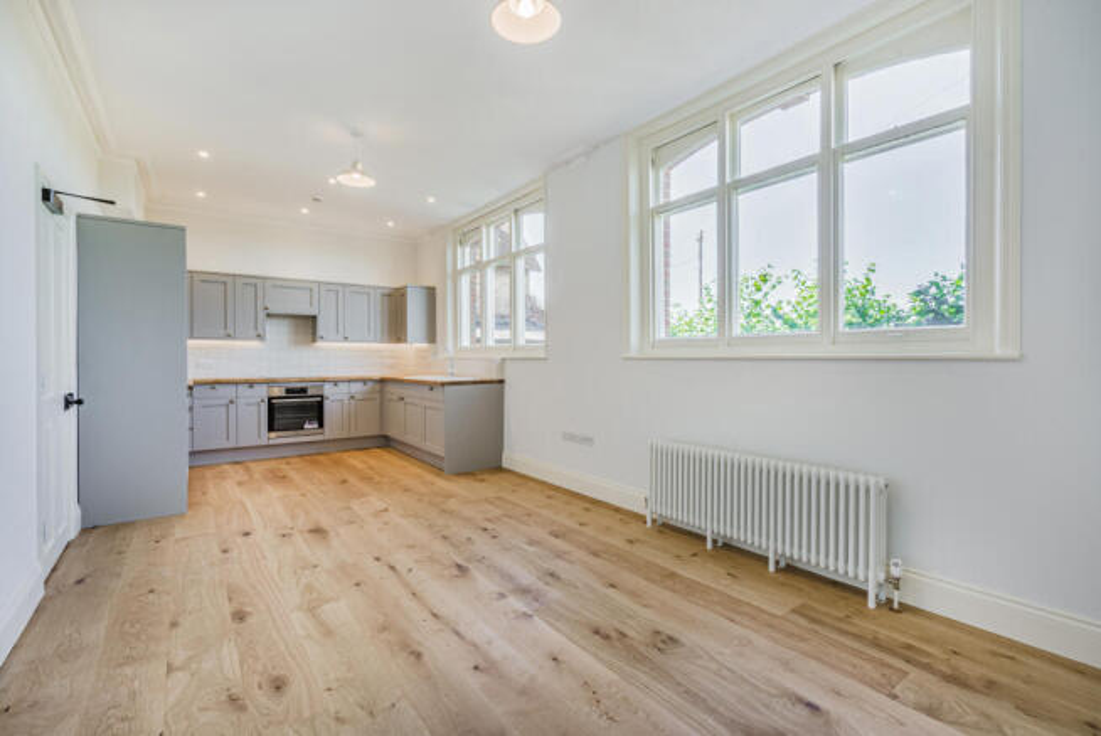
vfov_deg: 73.8
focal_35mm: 16
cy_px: 368
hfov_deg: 96.7
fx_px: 490
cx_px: 550
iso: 200
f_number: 11
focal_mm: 16
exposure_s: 1/40
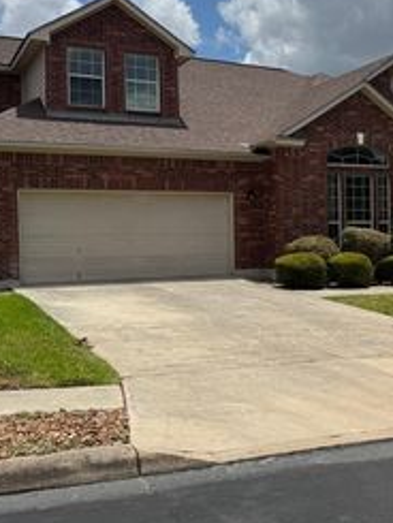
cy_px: 232
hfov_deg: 28.1
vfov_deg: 38.8
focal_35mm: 49
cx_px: 382
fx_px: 741
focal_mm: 6.76
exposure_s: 1/10417
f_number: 1.78
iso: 80
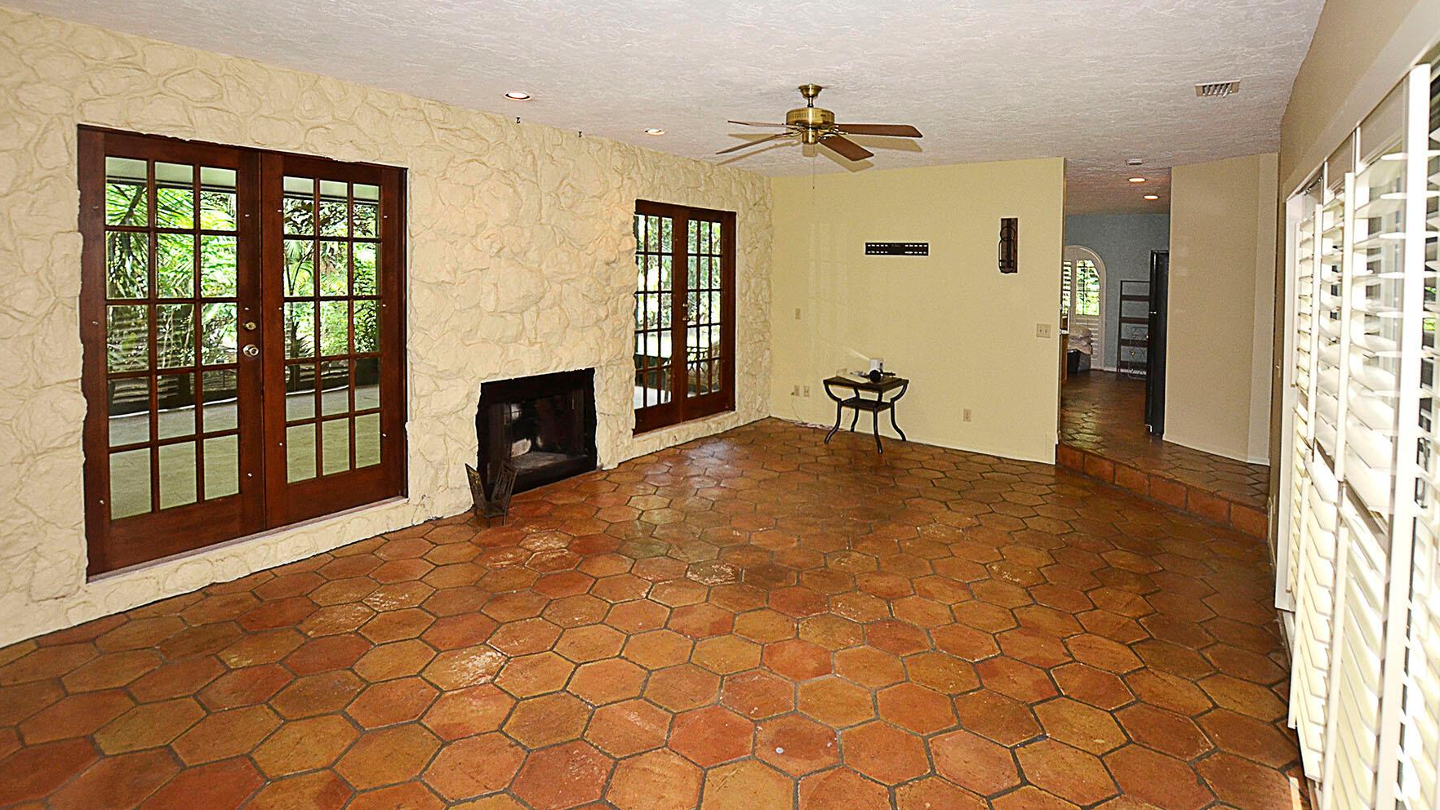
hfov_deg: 99.4
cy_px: 419
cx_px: 733
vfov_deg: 67.1
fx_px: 611
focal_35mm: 16
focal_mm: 10
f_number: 6.3
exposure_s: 1/60
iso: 640
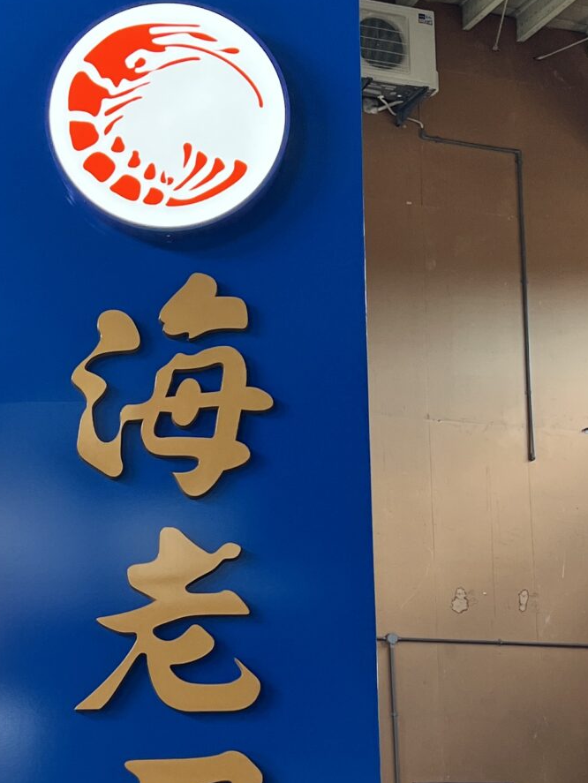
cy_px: 497
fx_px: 1697
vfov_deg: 25.9
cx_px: 218
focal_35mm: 75
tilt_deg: +12.2
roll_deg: +1.0
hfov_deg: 19.6
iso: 64
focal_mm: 5.7
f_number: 1.5
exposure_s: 1/126
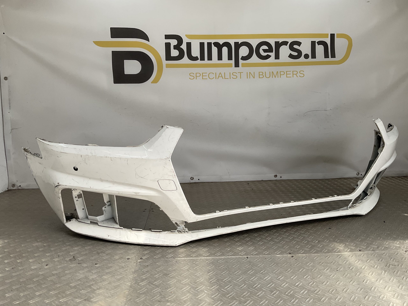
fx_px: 342
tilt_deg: -9.2
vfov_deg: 48.2
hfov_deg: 61.7
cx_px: 204
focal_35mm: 29
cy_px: 153
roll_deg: -0.7
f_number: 1.8
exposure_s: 1/709
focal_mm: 3
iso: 16
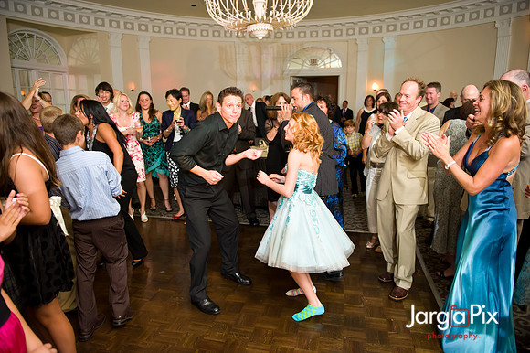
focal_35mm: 24
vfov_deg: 53.1
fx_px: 353
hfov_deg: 73.8
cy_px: 176
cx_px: 265
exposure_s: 1/125
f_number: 3.2
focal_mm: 24
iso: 1600
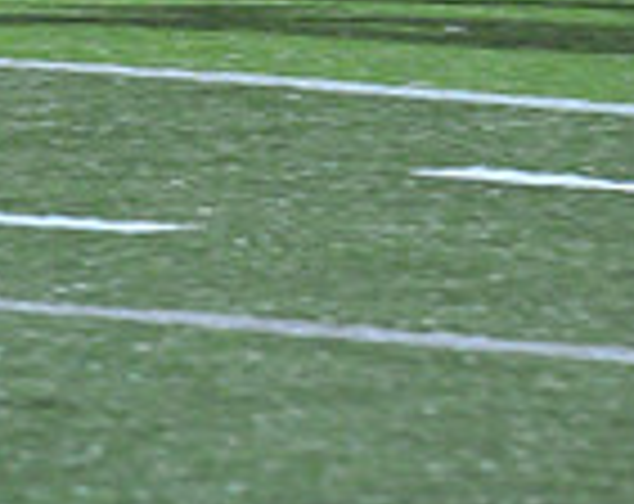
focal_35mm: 1084
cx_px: 90
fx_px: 20284
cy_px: -693
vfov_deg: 1.4
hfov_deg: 1.8
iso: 6400
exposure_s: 1/200
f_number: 5.6
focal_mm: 280
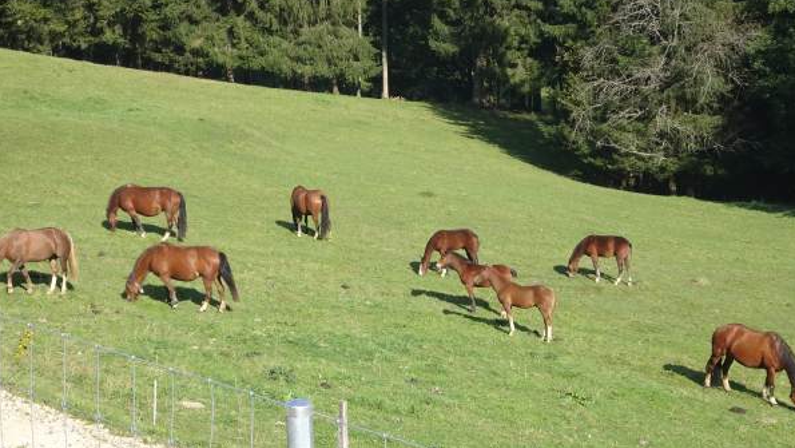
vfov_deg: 14.7
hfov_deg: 25.9
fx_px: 1729
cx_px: 425
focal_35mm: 82
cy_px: 254
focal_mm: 9.52
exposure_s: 1/320
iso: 80
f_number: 4.5
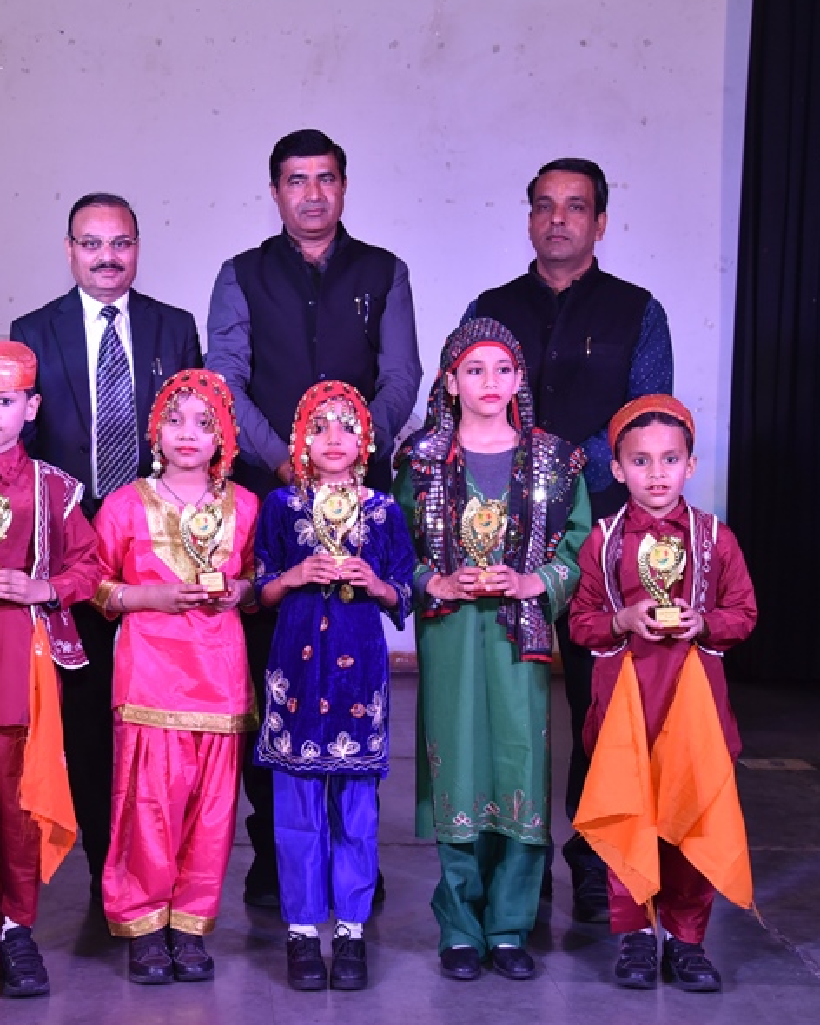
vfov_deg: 30.0
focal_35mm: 63
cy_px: 516
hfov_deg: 24.0
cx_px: 219
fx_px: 1911
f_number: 5.6
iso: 1000
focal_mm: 44
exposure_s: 1/125
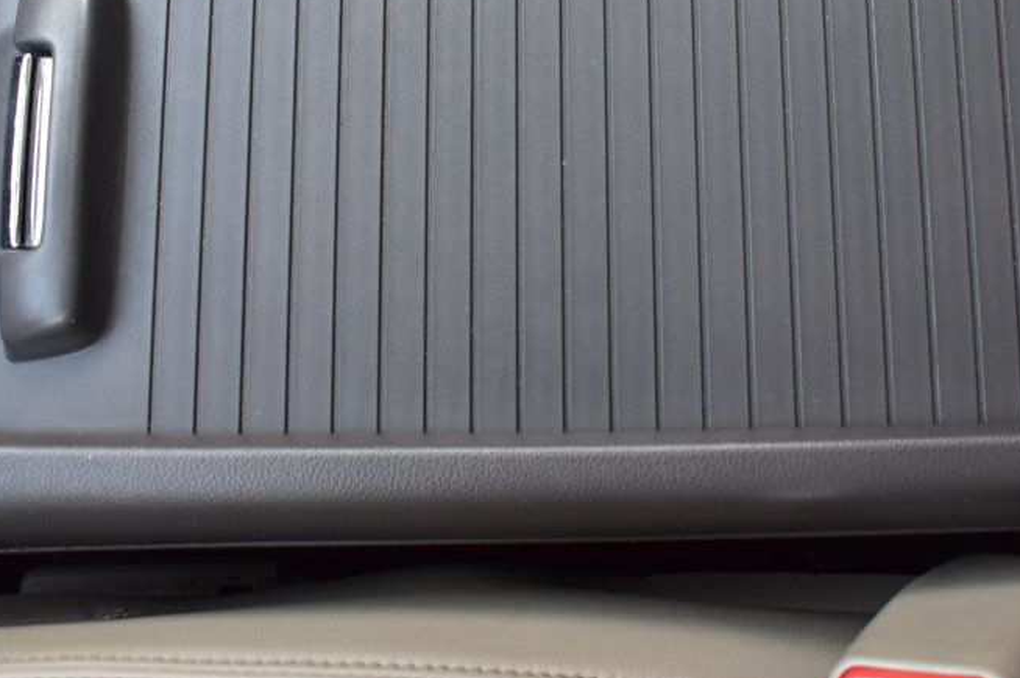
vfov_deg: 28.1
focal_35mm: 47
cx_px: 639
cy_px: 161
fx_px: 1331
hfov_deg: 41.6
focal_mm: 20
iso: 1400
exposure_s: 1/15
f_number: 6.3
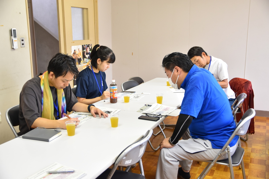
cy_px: 90
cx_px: 134
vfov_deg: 31.9
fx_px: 314
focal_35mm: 42
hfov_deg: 46.4
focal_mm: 28
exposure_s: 1/30
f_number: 4
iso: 450
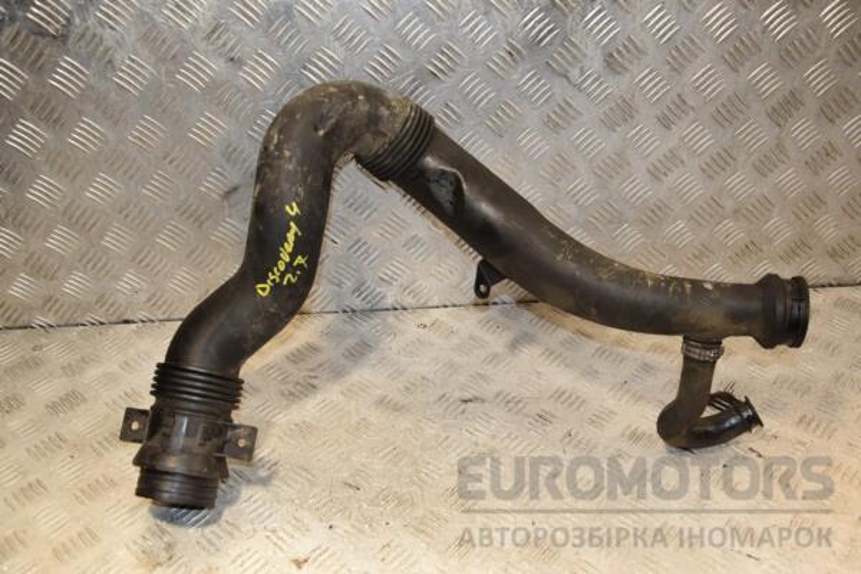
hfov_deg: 57.2
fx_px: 789
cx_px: 430
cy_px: 287
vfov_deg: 40.0
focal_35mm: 33
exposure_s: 1/200
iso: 800
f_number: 5
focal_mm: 22
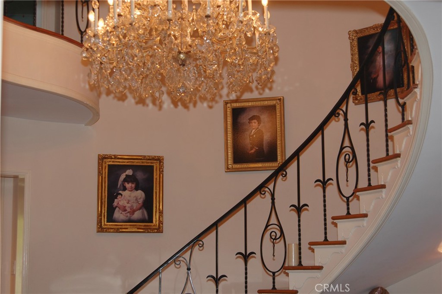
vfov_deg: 22.6
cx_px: 221
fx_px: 736
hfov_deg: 33.4
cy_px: 147
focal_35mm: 60
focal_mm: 40
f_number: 4
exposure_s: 1/60
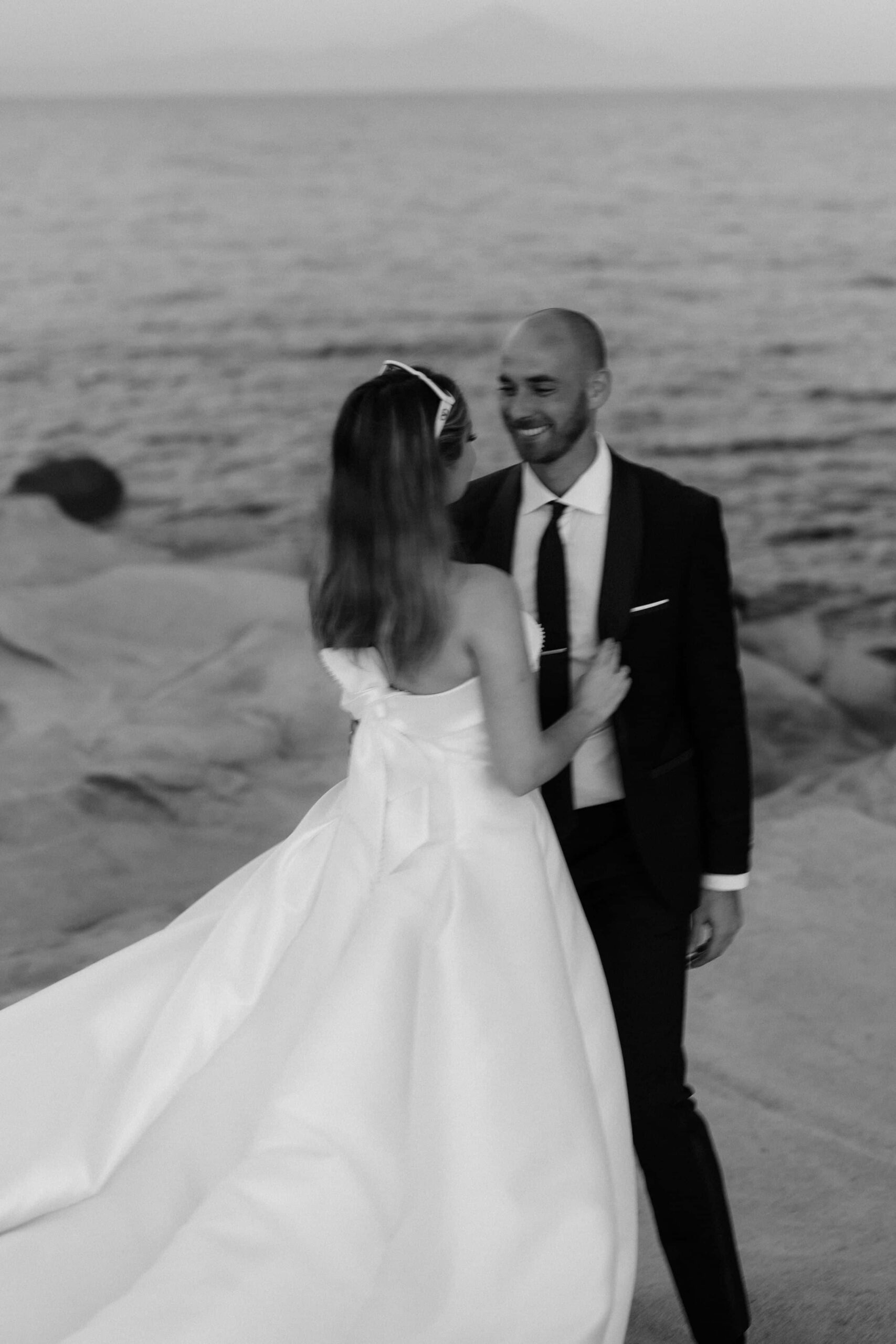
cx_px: 448
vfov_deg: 39.6
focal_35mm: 50
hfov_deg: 27.0
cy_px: 672
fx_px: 1866
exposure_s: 1/15
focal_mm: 50
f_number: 2
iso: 100
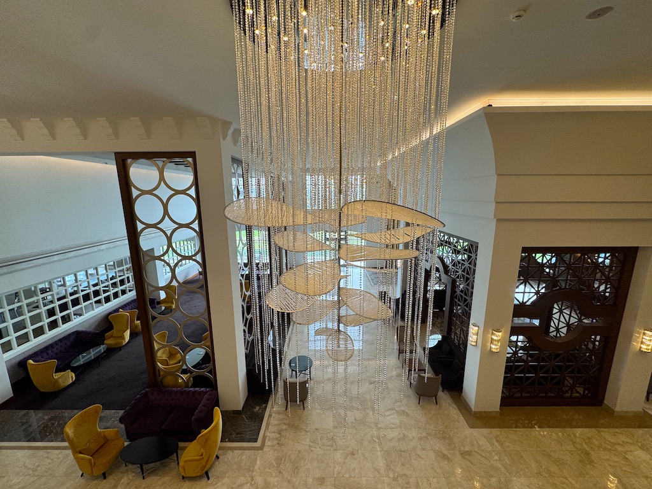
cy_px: 244
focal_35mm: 14
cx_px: 326
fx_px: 264
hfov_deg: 102.1
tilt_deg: -10.6
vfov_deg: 85.7
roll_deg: +0.1
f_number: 2.2
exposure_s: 1/100
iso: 80
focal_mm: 2.22
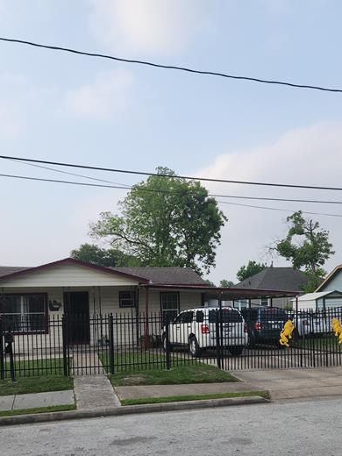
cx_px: 153
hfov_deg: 41.7
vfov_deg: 52.3
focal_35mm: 34
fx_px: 448
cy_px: 323
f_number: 1.8
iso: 20
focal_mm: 5.4
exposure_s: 1/944
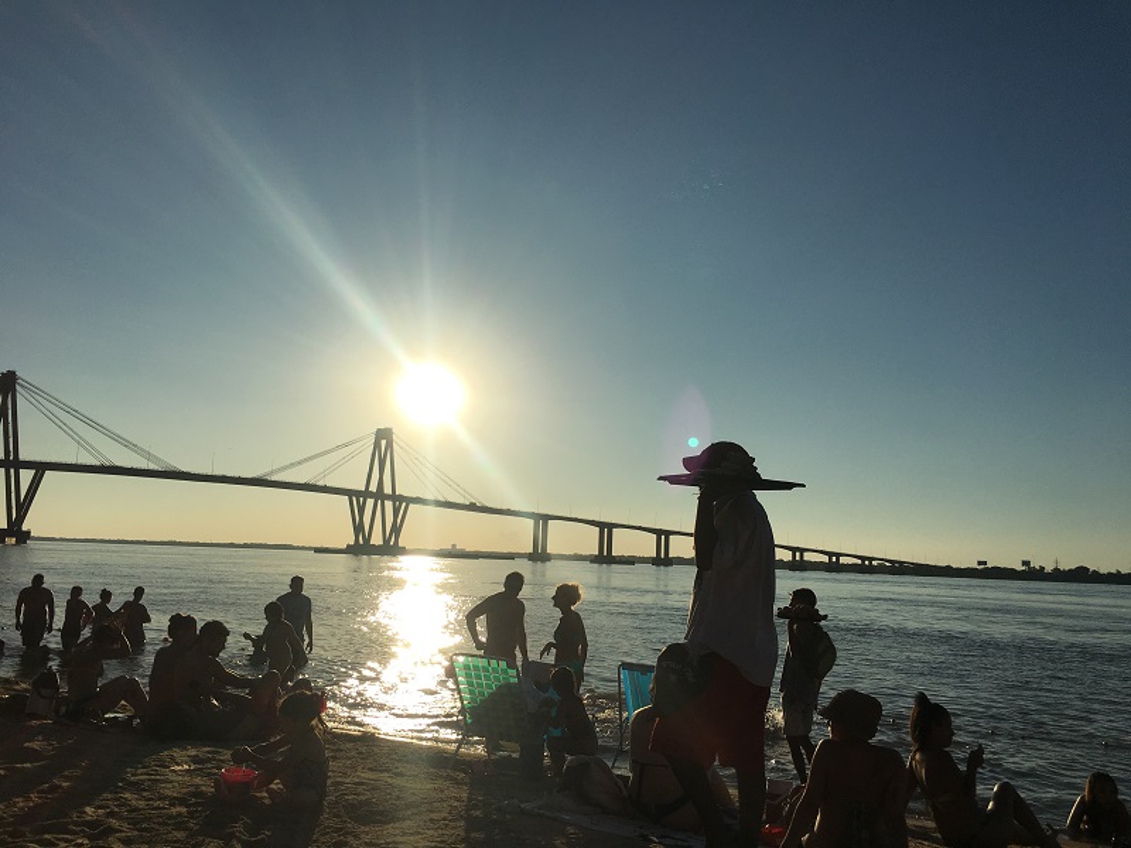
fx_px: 948
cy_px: 424
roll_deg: -2.1
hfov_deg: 61.7
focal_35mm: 29
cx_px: 566
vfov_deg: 48.2
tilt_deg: +8.7
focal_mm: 4.15
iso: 25
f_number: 2.2
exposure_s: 1/9615
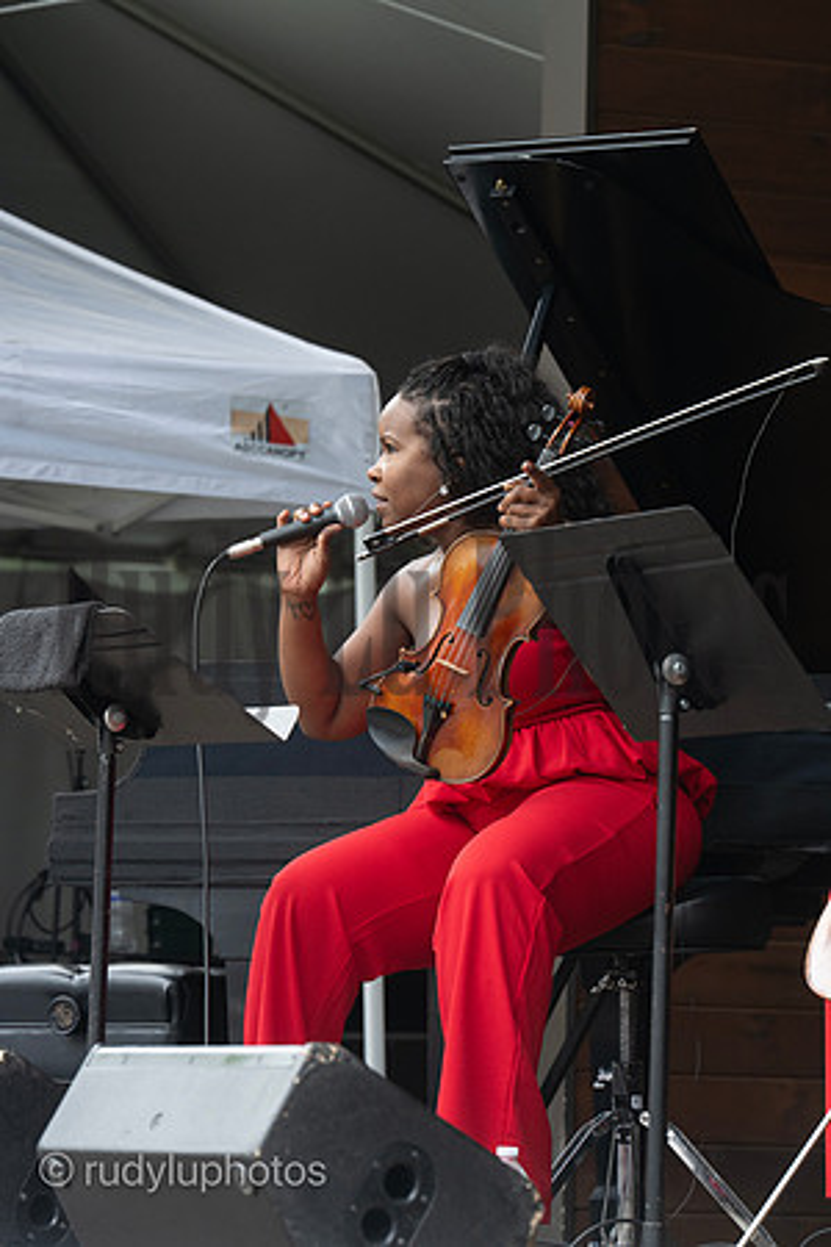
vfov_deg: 10.3
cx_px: 416
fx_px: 6924
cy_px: 624
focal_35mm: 200
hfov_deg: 6.9
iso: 1600
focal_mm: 200
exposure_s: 1/640
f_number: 8
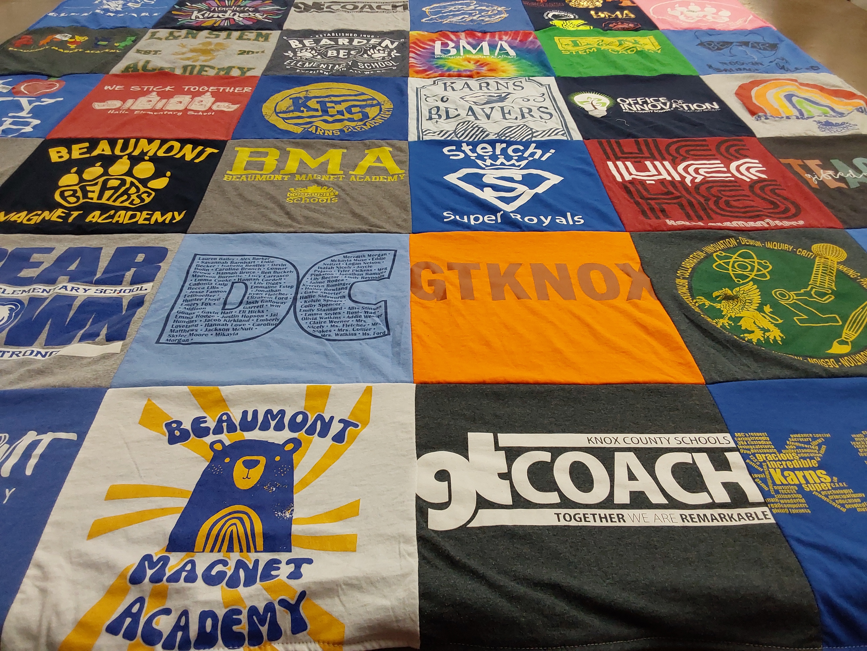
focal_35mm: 28
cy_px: 326
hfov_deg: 63.4
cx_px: 434
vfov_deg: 49.7
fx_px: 701
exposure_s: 1/120
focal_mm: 2.91
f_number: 1.9
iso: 100
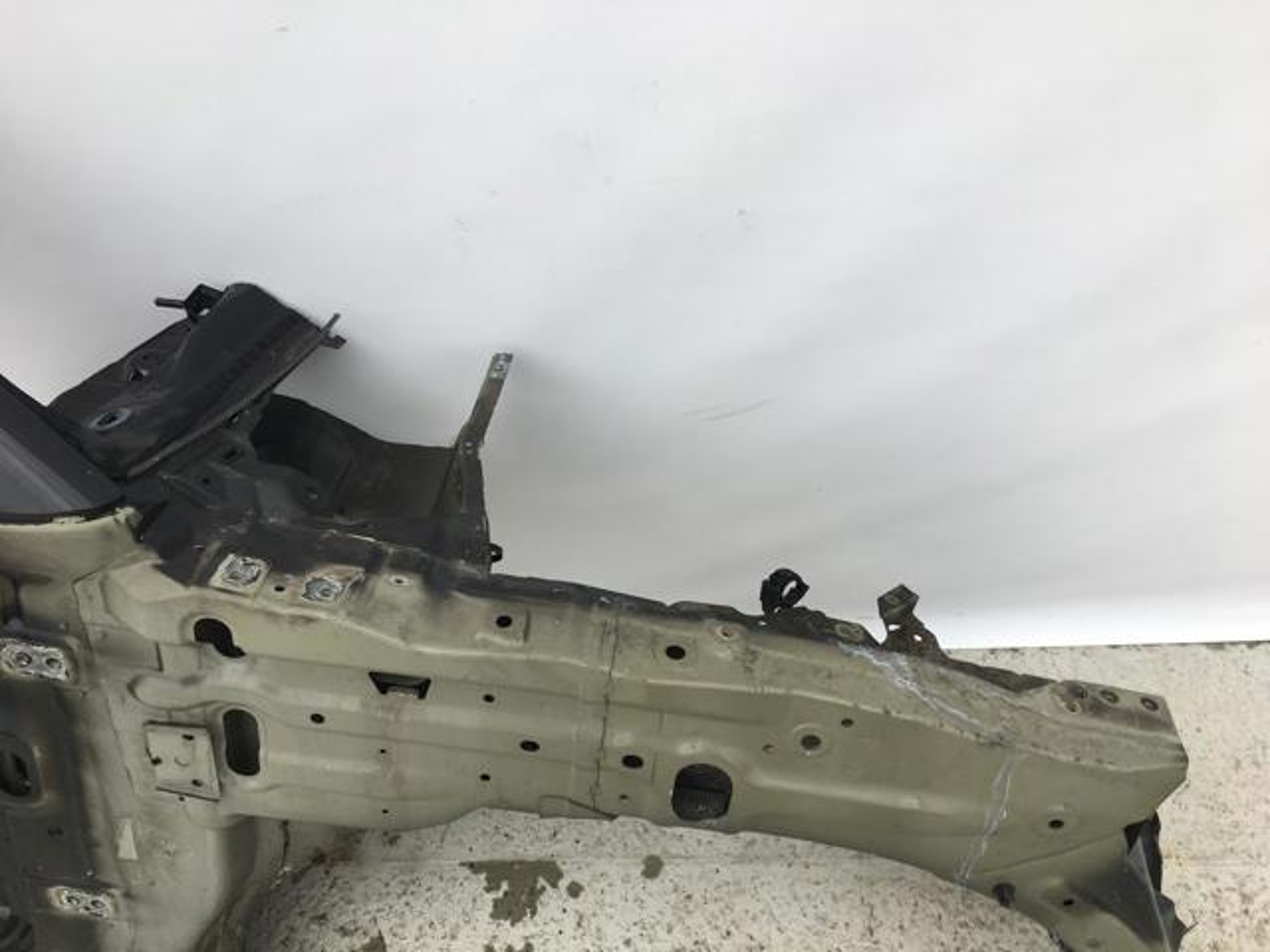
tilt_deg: -51.5
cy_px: 476
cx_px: 635
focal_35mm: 29
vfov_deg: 48.2
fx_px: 1064
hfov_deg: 61.7
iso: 25
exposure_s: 1/206
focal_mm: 4.15
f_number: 2.2
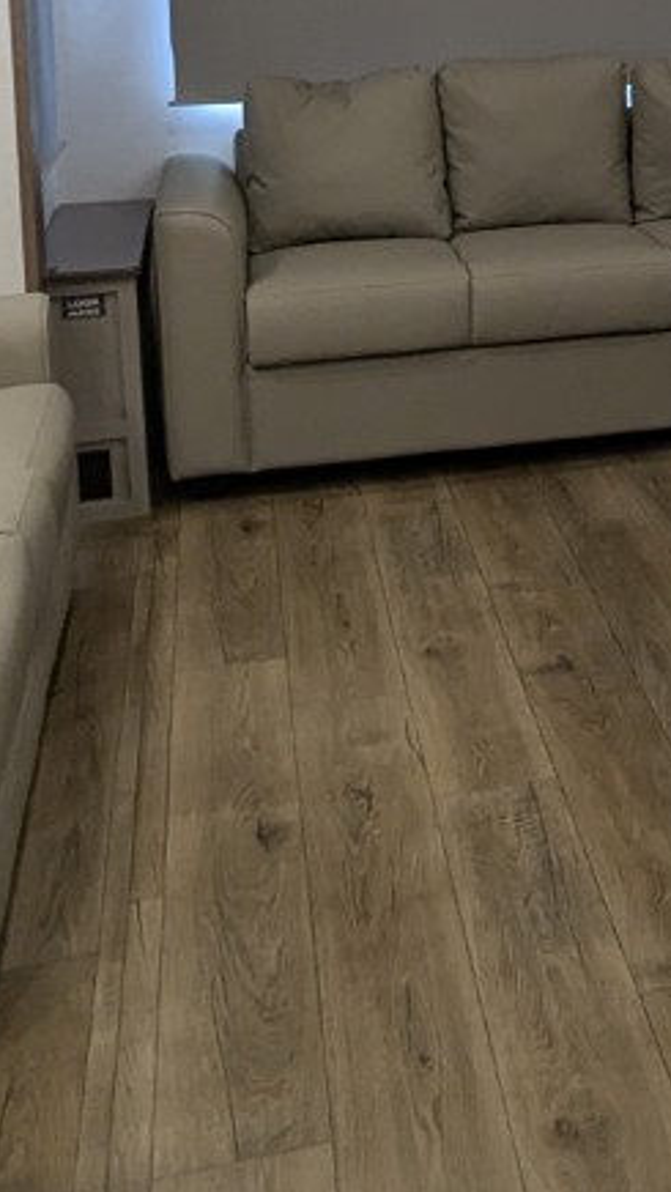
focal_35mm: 56
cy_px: 74
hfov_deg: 20.1
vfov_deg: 34.7
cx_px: 804
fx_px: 1770
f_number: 2.2
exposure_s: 1/136
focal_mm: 2.35
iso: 289
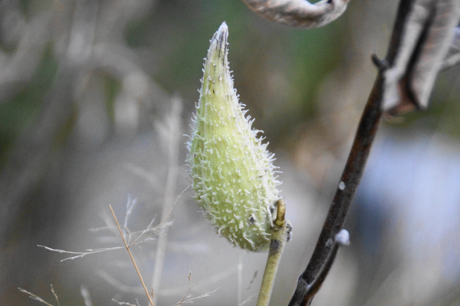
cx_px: 230
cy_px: 153
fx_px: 2299
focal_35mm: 180
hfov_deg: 11.4
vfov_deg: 7.6
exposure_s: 1/200
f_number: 5.6
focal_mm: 120
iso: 1600
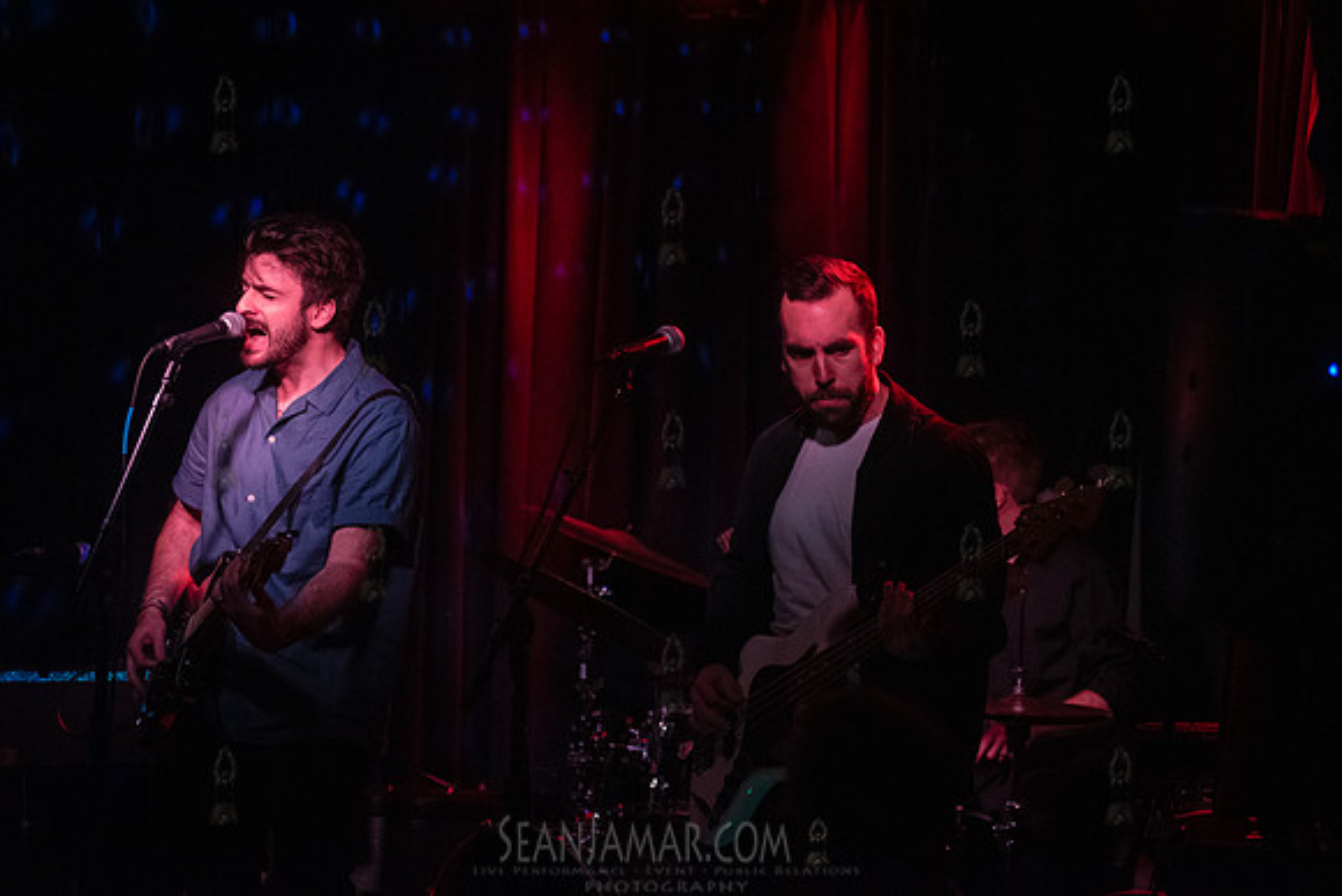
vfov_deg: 17.1
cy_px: 448
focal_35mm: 80
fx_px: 2983
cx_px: 671
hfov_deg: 25.4
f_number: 2.8
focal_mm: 80
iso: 8000
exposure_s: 1/320
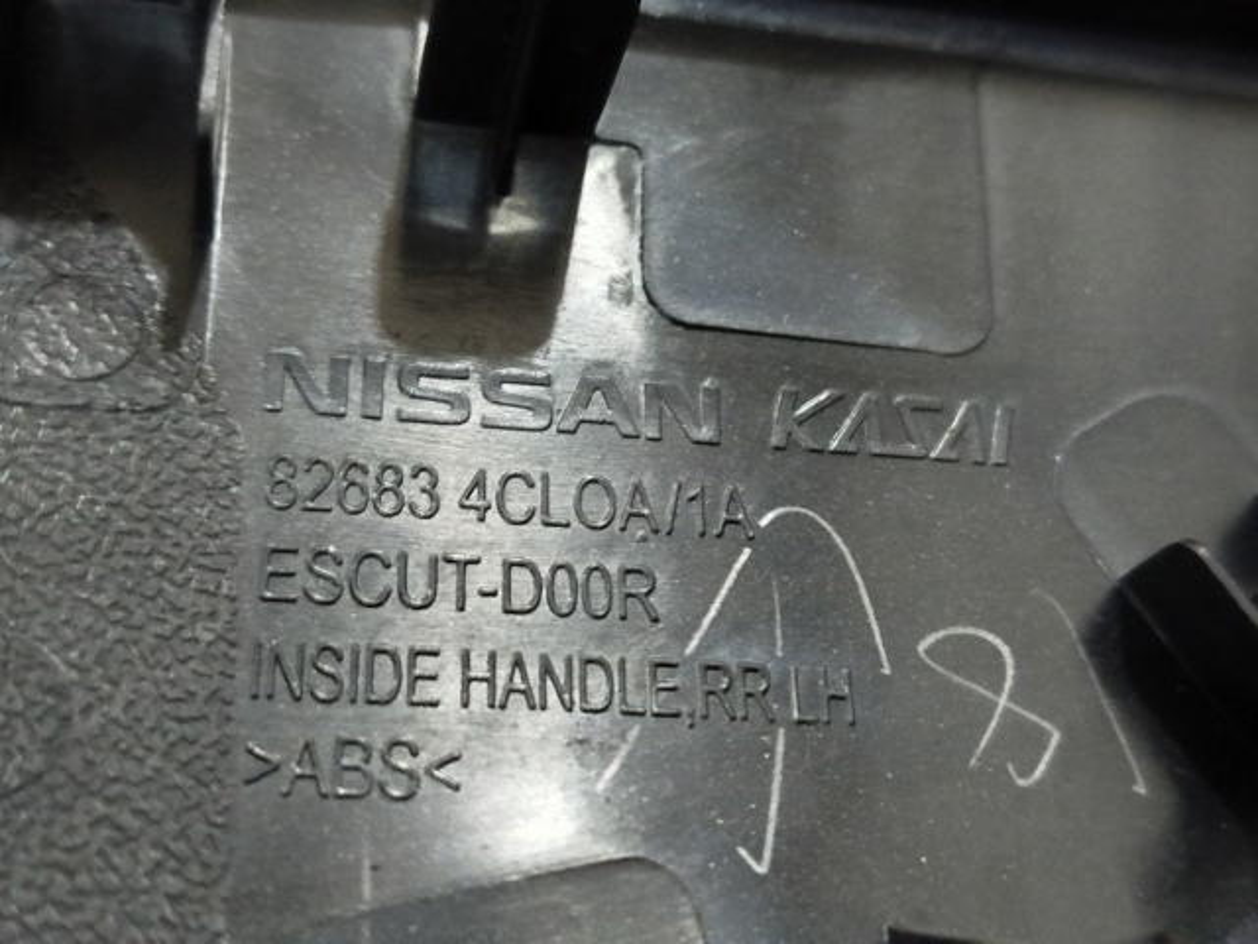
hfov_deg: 39.7
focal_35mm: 48
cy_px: 472
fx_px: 1744
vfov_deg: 30.3
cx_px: 629
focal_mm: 5.31
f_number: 1.7
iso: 800
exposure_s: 1/17
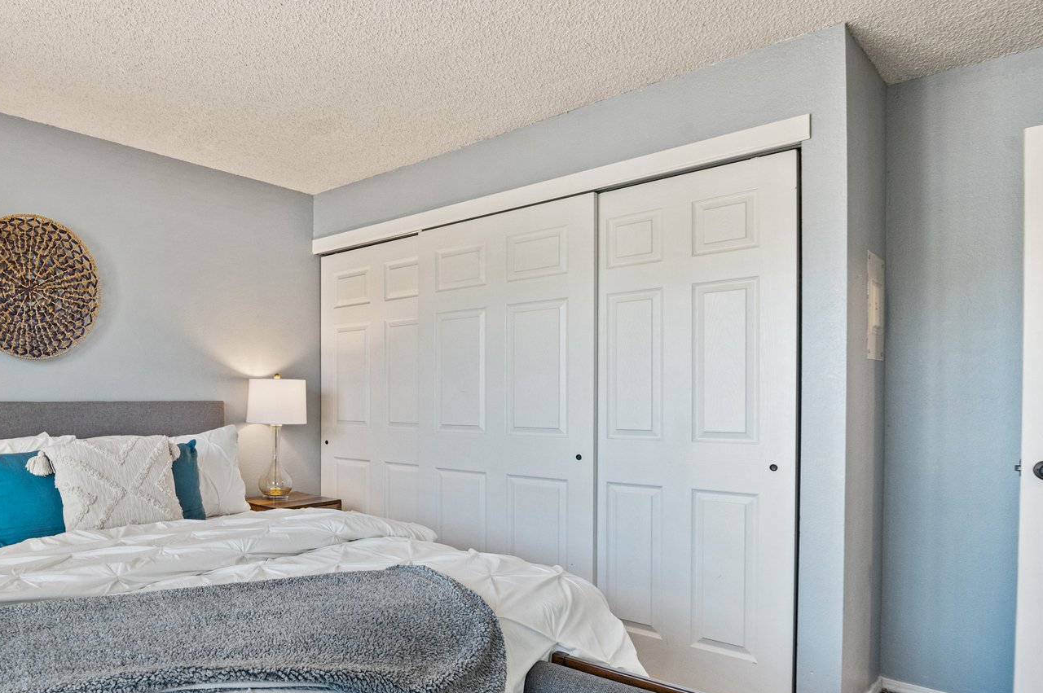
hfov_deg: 69.7
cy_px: 408
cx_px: 282
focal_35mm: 24
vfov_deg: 52.8
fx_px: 695
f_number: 8
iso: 800
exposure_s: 1/13
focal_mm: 15
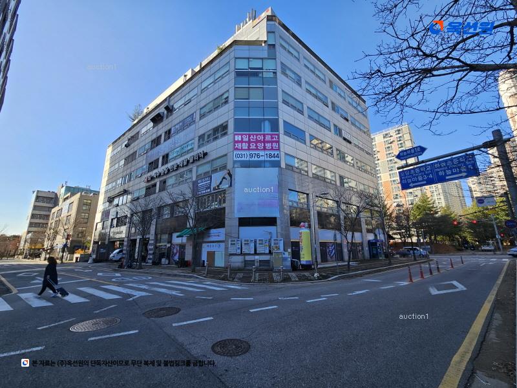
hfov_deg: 106.2
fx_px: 194
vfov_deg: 89.9
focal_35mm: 13
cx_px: 258
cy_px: 194
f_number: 2.2
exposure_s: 1/836
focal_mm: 2.2
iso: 50
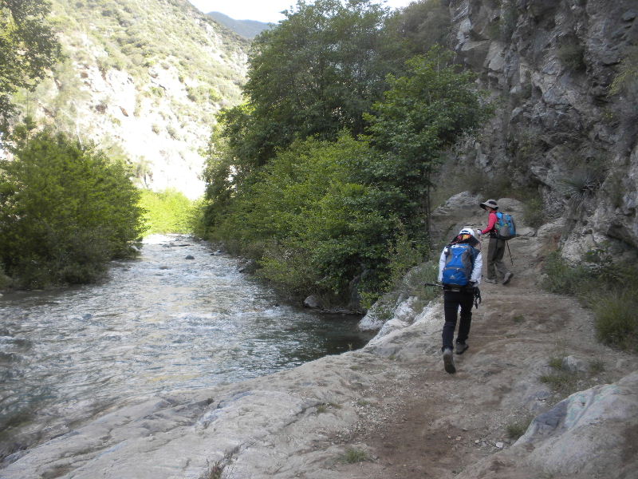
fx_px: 682
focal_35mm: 37
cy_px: 240
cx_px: 319
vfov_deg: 38.7
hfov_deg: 50.1
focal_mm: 6.6
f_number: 3.5
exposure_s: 1/106
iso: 64
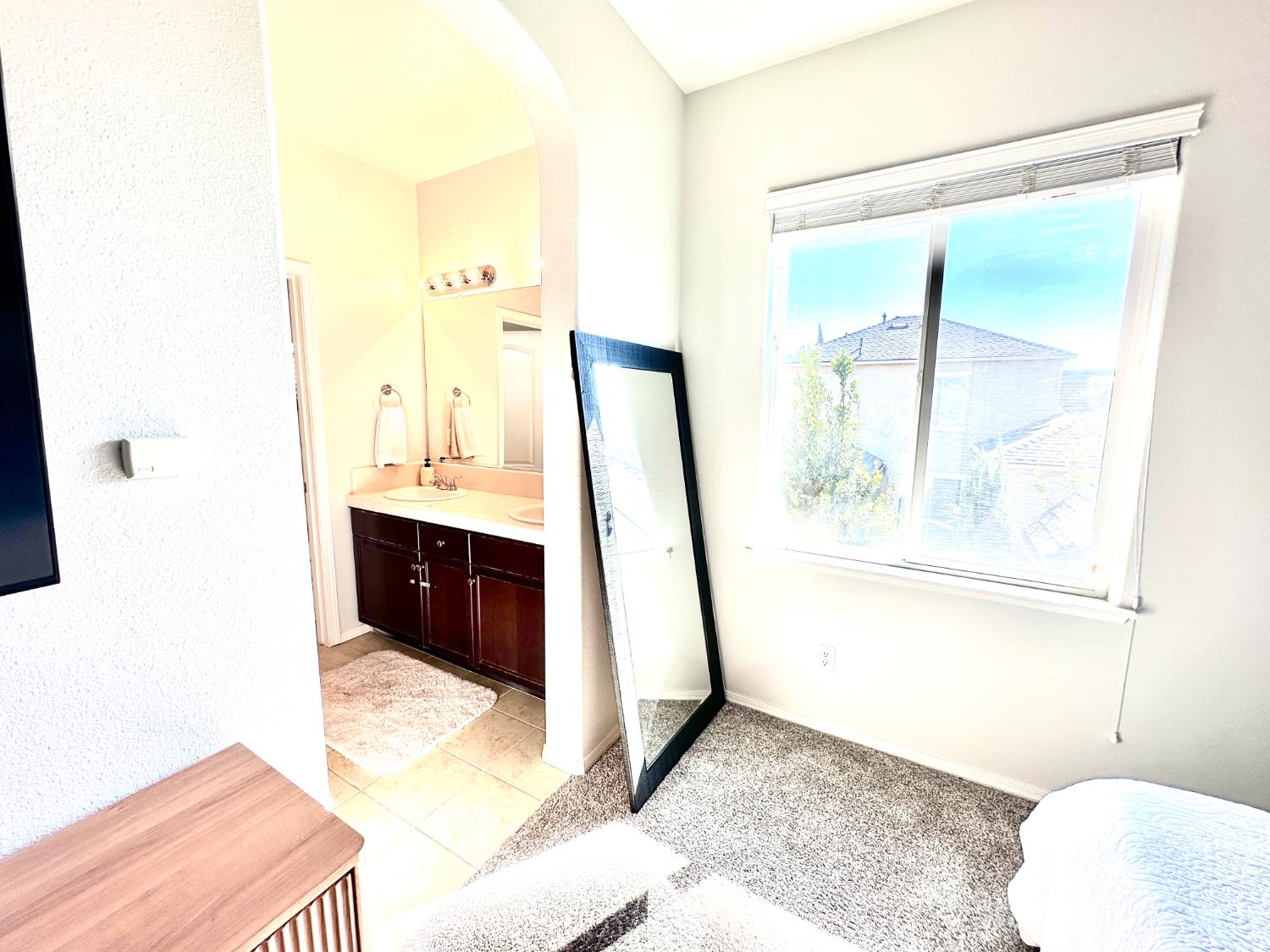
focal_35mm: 14
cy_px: 476
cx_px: 635
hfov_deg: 102.1
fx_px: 514
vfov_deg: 85.7
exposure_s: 1/226
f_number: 2.2
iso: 40
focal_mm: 2.22
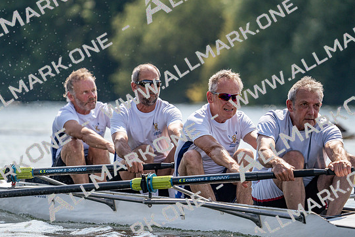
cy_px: 120
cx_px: 181
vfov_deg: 3.5
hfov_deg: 5.2
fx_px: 3926
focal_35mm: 398
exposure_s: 1/1600
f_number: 6.3
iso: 320
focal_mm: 371
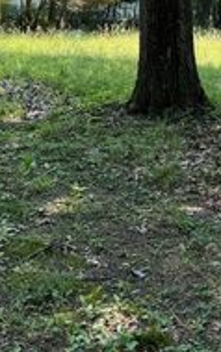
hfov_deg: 18.1
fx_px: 645
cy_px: 19
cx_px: 288
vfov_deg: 29.1
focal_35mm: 67
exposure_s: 1/419
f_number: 1.78
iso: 80
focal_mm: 6.76
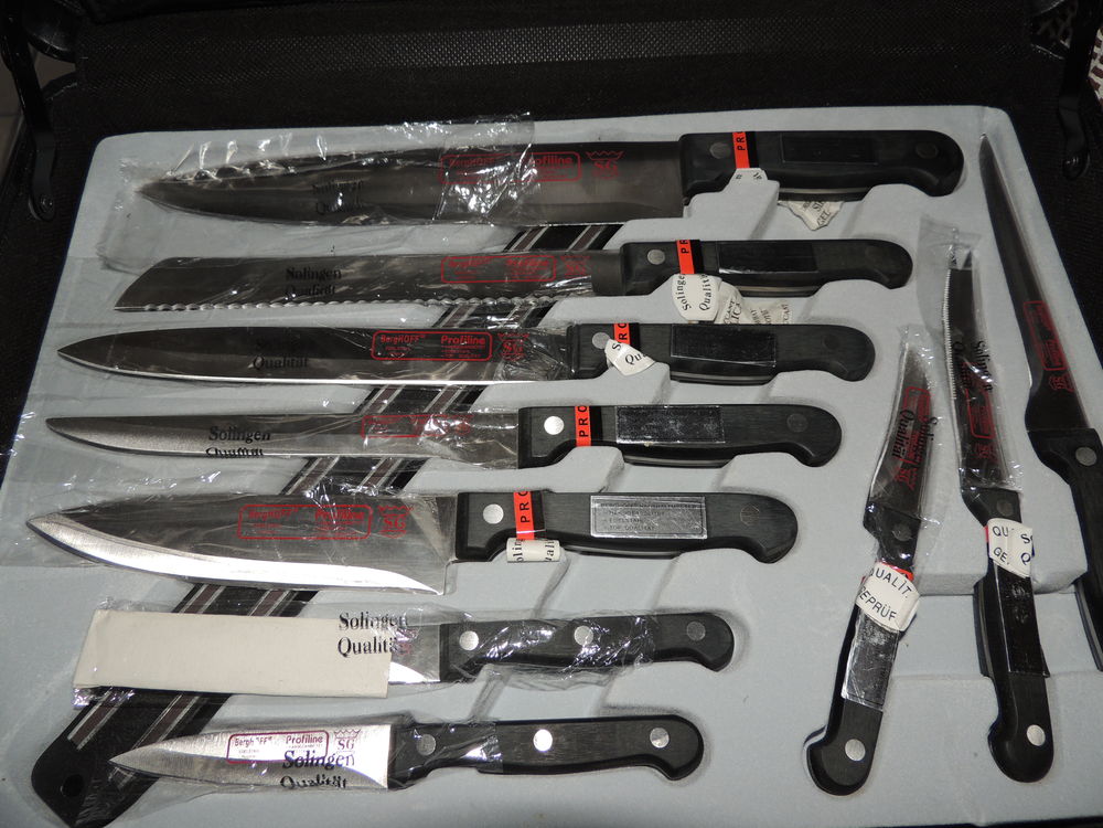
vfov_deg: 56.8
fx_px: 765
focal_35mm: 24
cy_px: 414
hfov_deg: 71.6
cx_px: 552
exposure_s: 1/30
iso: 100
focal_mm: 4.3
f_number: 3
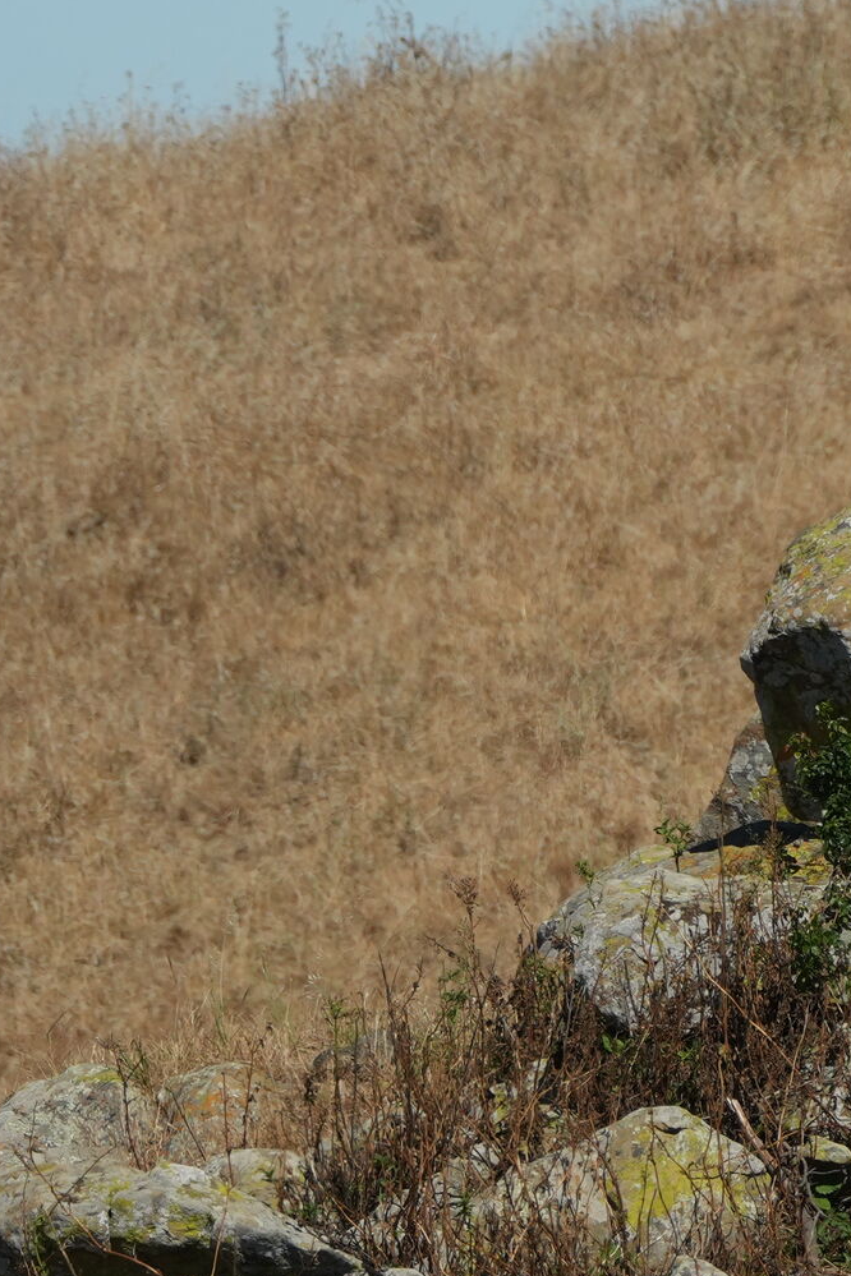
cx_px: 1581
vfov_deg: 1.8
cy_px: 630
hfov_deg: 1.2
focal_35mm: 1120
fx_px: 39710
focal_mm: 259
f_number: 6.3
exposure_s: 1/1600
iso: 200
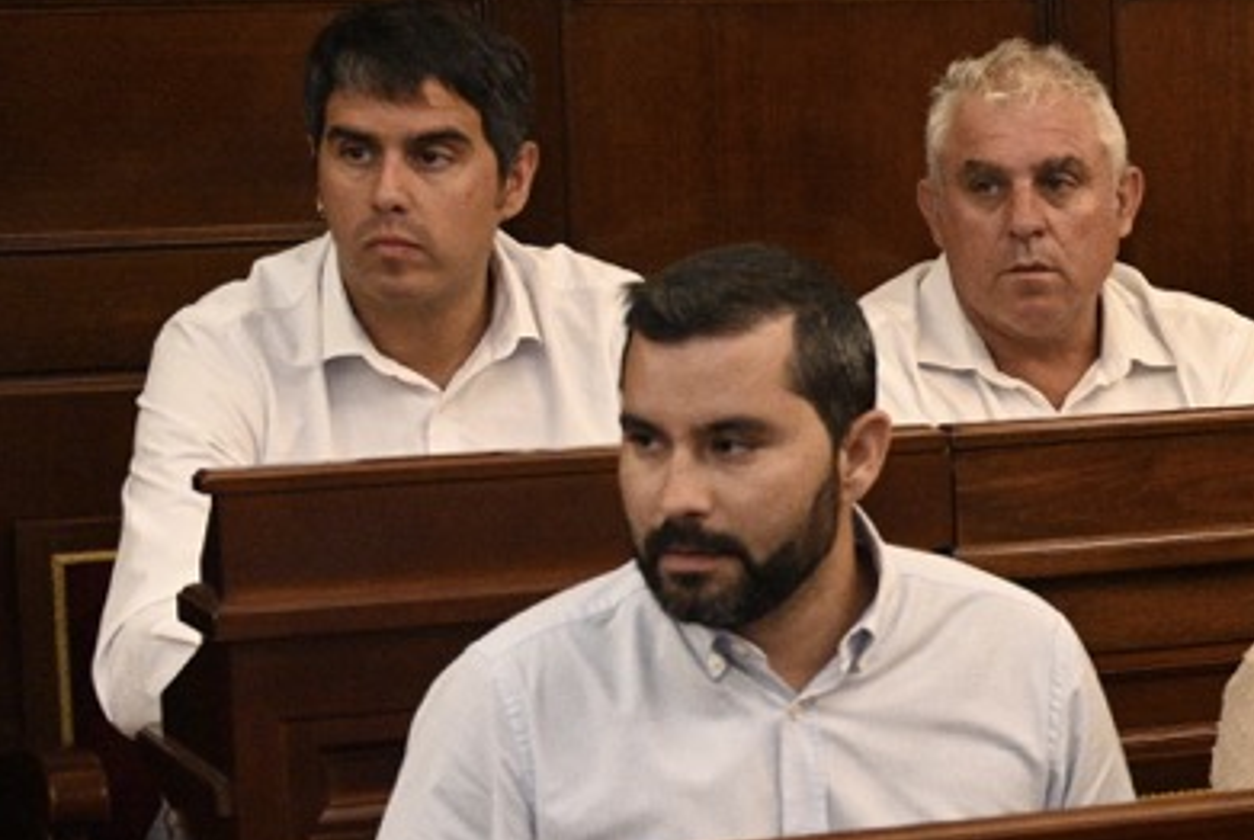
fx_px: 4570
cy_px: 556
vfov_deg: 10.5
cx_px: 1998
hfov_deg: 14.4
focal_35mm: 131
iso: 5000
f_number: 4.5
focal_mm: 40
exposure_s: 1/160
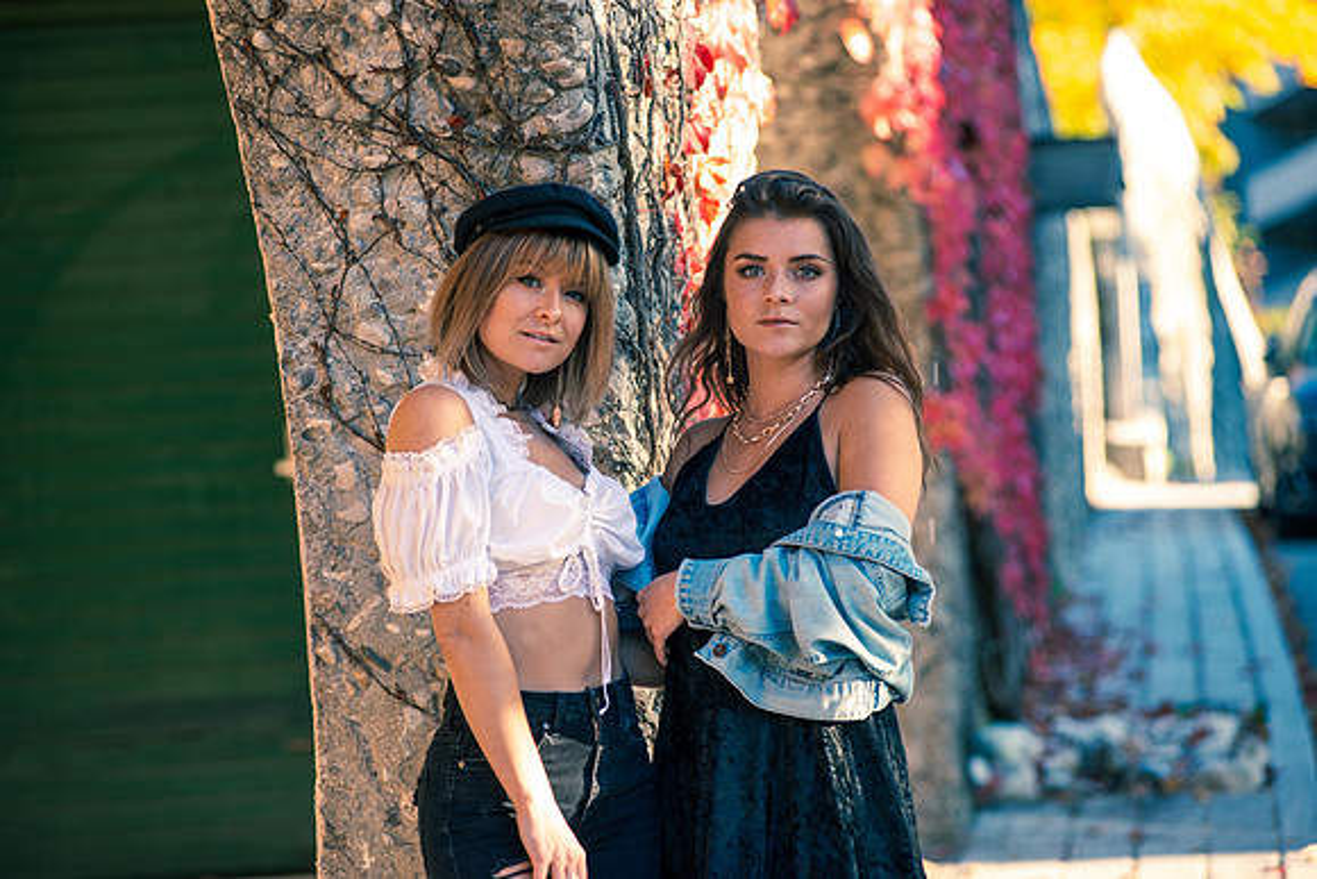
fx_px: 5306
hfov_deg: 14.2
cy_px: 440
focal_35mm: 145
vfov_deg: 9.5
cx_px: 658
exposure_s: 1/200
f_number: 4
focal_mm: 145
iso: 100
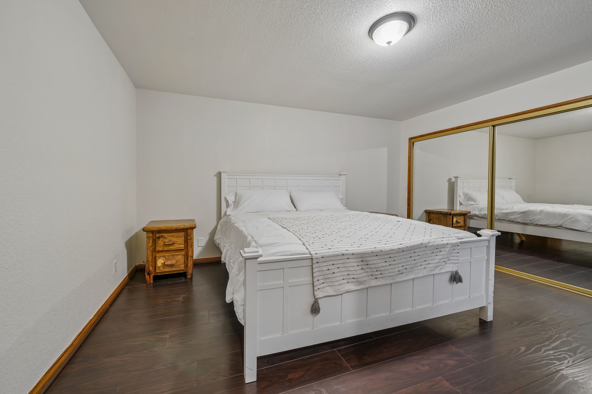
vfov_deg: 85.4
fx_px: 214
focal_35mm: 13
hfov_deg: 108.3
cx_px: 296
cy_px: 197
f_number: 8
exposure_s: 1/5
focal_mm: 13
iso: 400
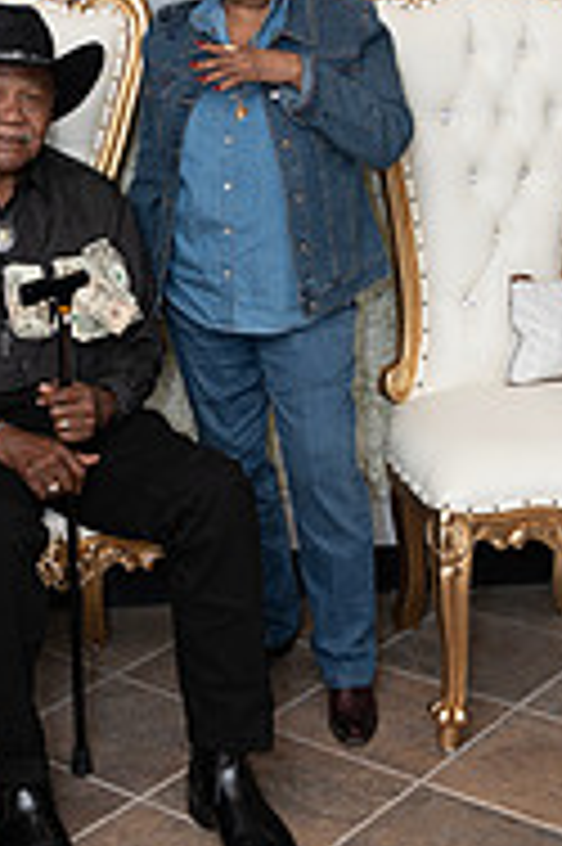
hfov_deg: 17.0
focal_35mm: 79
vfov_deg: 25.4
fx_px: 1853
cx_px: 72
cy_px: 202
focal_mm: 33
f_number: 4
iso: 200
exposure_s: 1/125
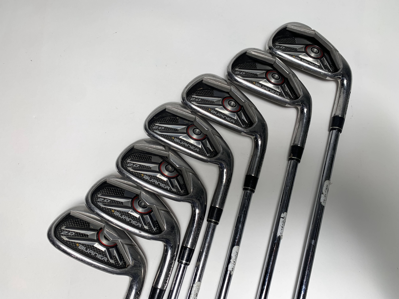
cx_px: 200
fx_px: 300
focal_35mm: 26
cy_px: 150
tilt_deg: -73.4
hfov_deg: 67.3
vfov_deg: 53.1
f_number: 1.8
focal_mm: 4.25
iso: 25
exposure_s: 1/127
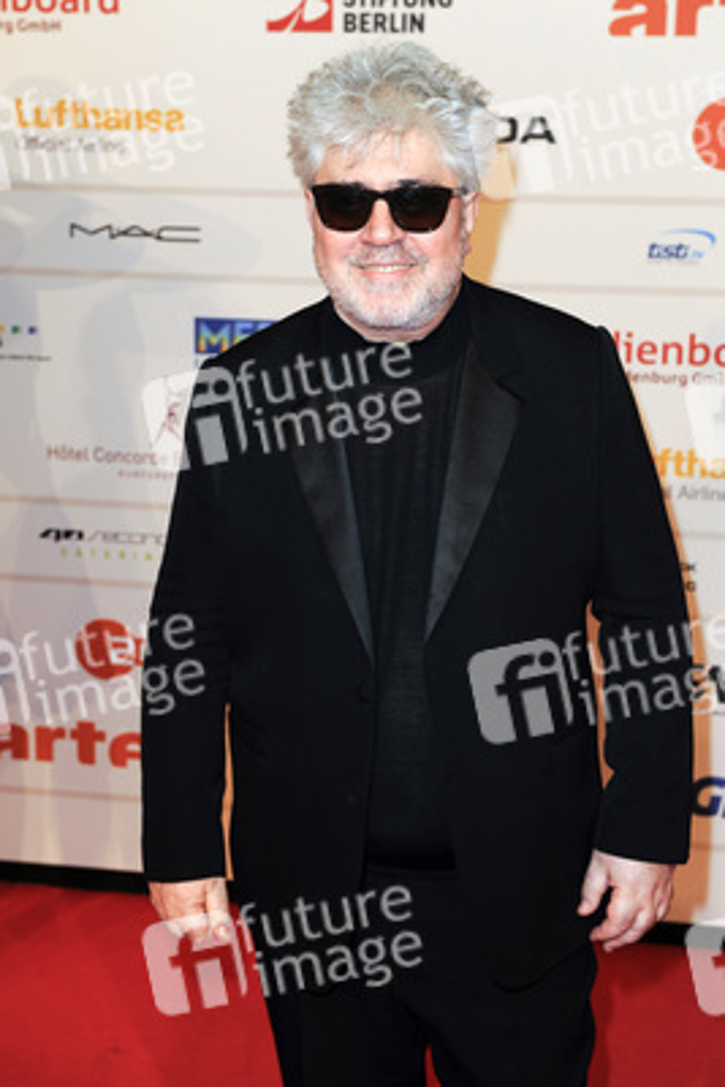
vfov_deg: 33.4
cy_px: 544
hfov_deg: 22.6
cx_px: 362
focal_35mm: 60
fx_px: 1811
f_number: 5.6
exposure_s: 1/250
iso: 800
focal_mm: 60
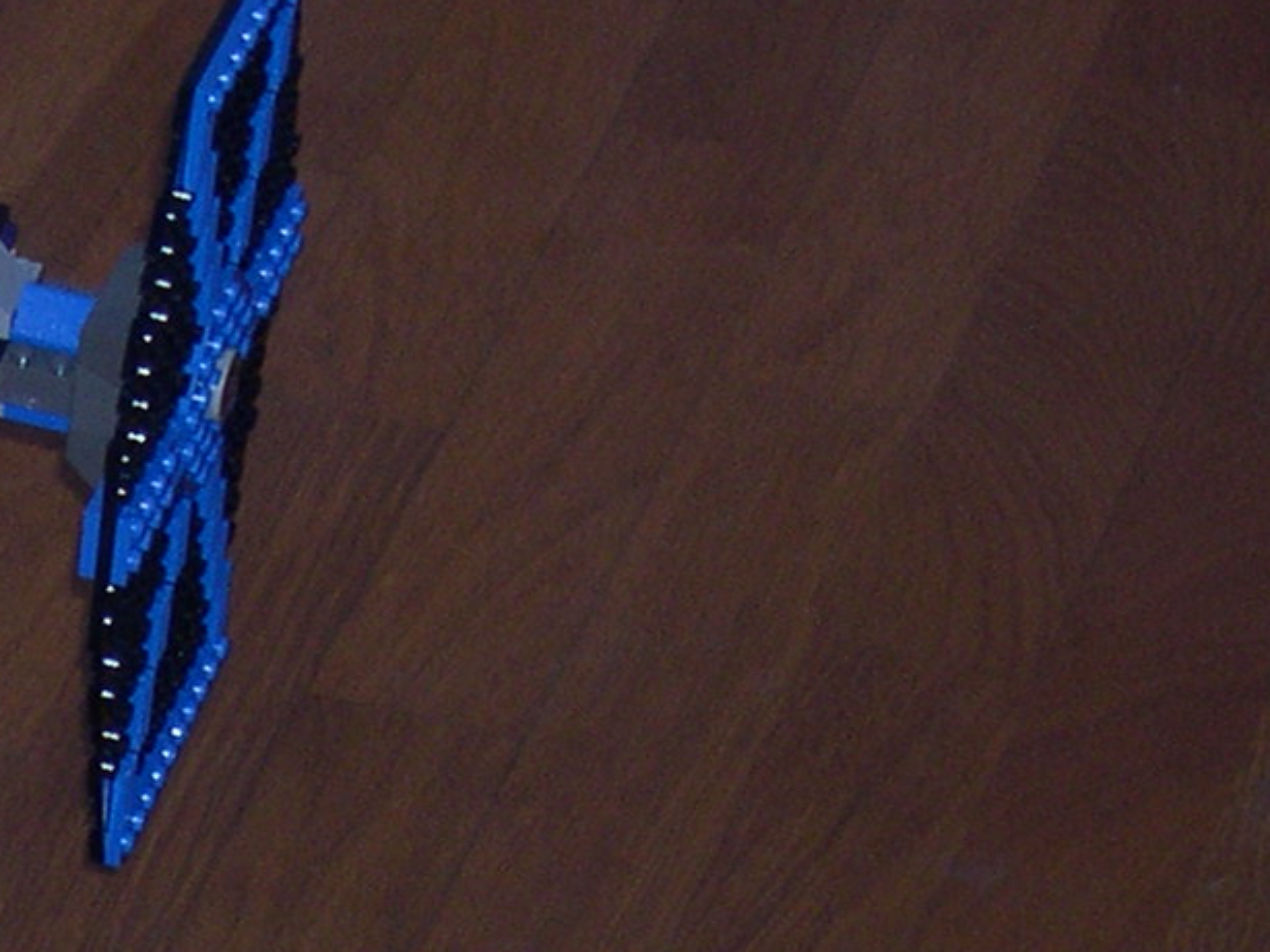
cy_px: 1691
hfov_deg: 6.4
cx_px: -725
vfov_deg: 4.8
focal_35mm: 303
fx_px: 11114
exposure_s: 1/60
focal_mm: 17.4
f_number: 4.1
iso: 186
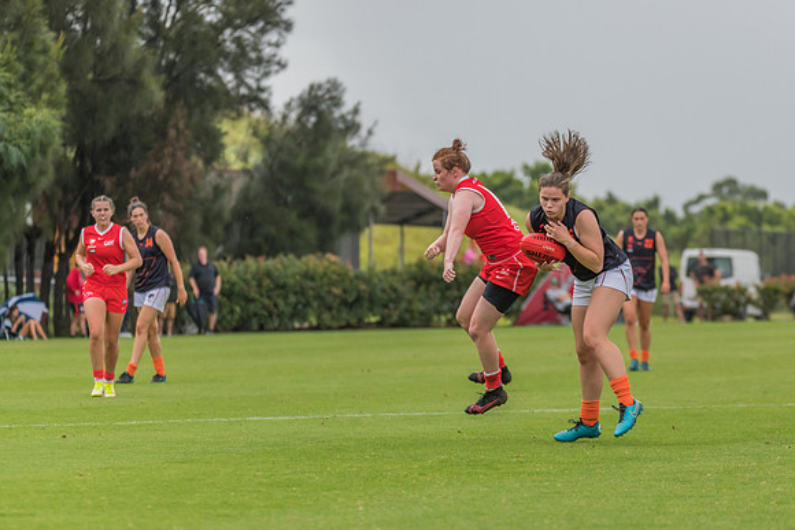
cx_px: 471
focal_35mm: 264
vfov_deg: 5.2
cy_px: 224
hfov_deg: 7.8
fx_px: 5824
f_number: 5.3
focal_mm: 220
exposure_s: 1/1250
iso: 560
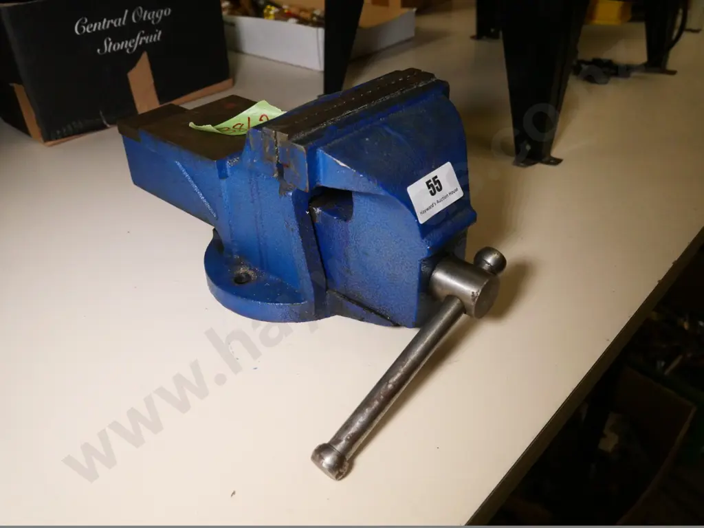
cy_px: 264
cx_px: 352
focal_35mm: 30
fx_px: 610
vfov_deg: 46.8
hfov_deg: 60.0
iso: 3200
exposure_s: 1/500
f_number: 3.7
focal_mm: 15
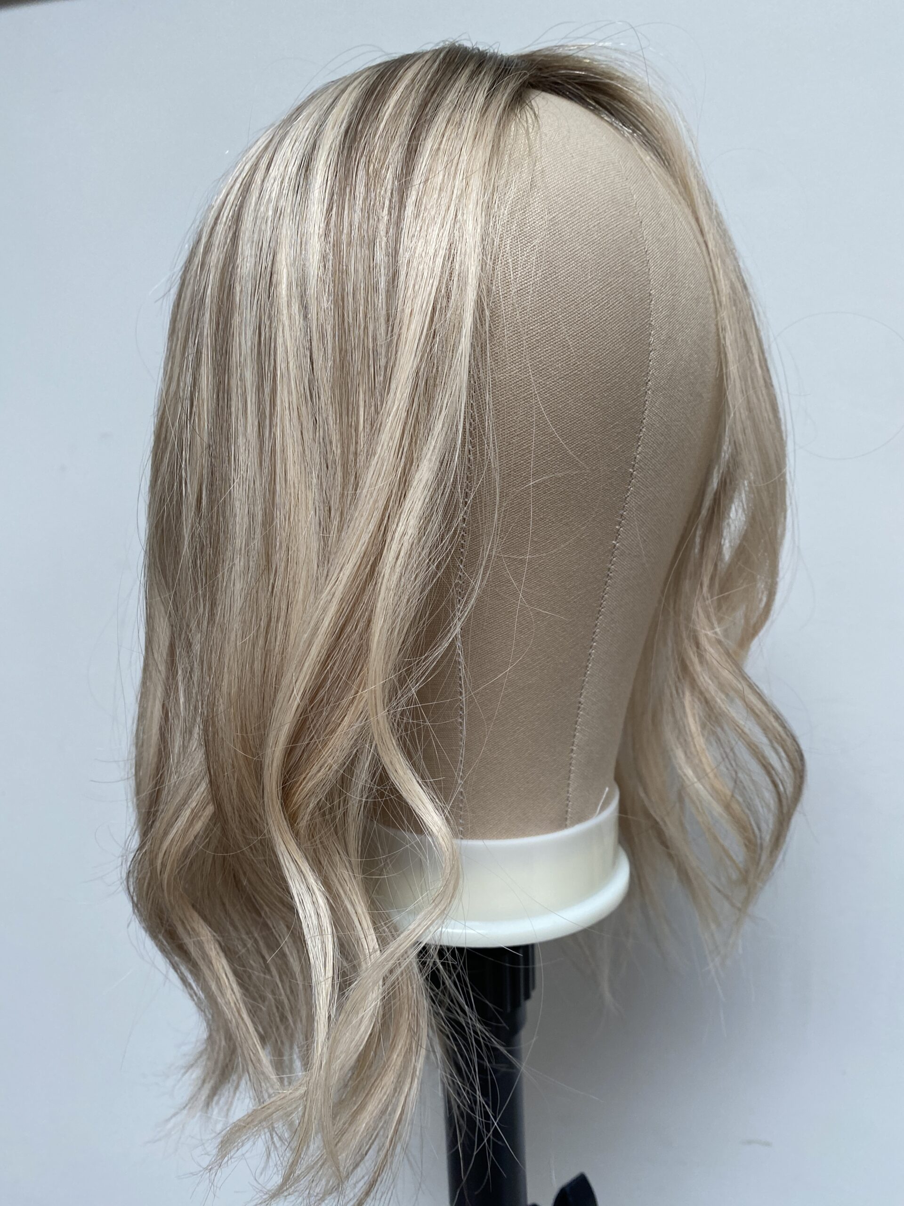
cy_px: 603
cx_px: 452
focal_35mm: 26
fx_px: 905
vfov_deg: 67.3
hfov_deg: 53.1
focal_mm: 4.25
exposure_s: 1/121
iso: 125
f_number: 1.8
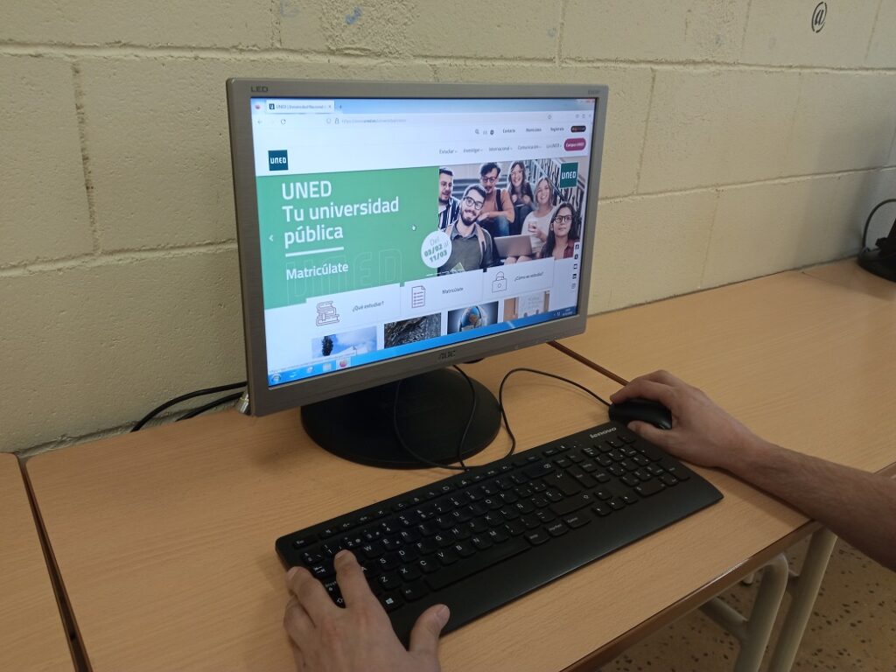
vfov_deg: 51.4
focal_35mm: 27
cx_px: 448
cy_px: 336
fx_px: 699
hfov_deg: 65.3
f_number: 2.2
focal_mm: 3.79
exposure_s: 1/33.3
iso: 209
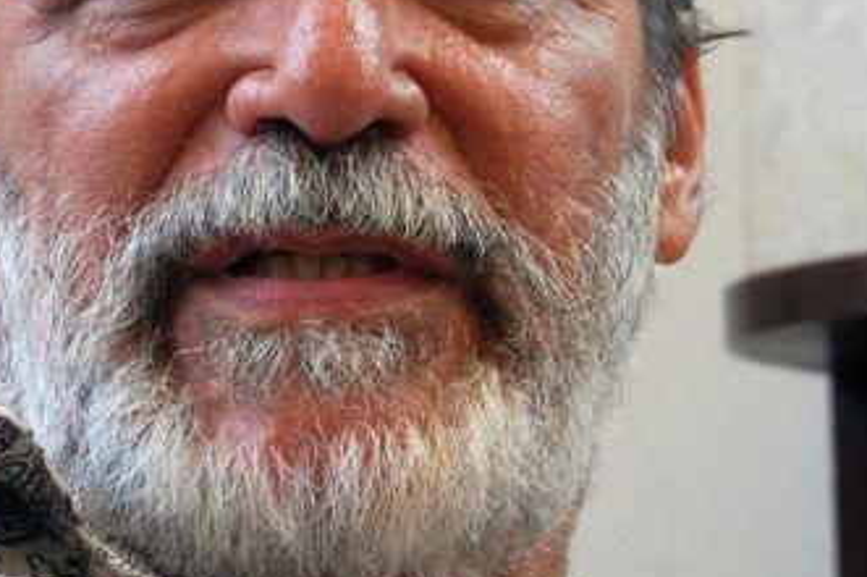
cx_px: 359
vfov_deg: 7.3
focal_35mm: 187
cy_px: 9
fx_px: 4502
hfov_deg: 11.0
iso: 800
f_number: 5.6
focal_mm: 55
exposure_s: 1/80
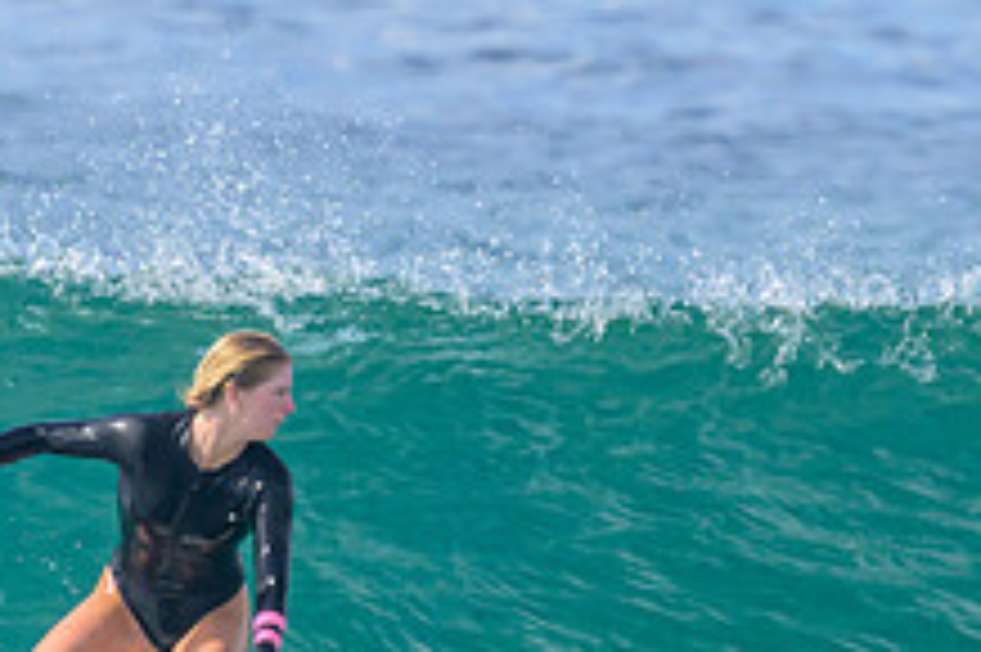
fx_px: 51408
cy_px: 532
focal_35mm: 1888
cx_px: 448
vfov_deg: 0.7
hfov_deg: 1.1
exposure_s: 1/2000
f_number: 10
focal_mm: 530
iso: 900
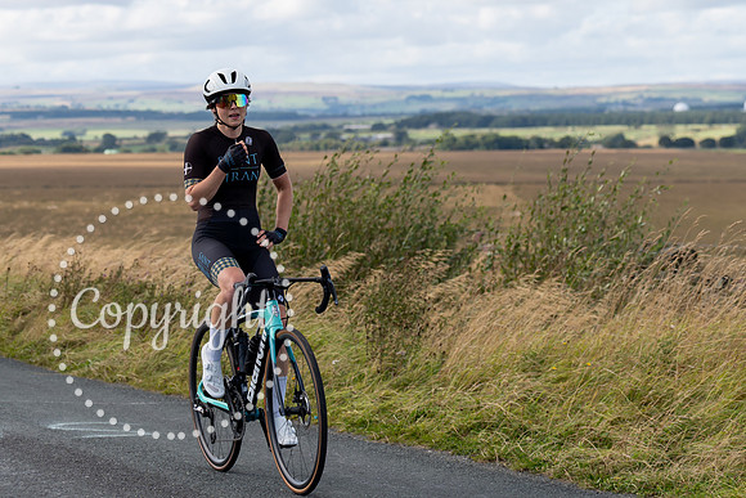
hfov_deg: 16.5
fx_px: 2563
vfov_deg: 11.0
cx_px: 230
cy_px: 58
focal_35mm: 124
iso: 100
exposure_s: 1/800
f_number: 4
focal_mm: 70
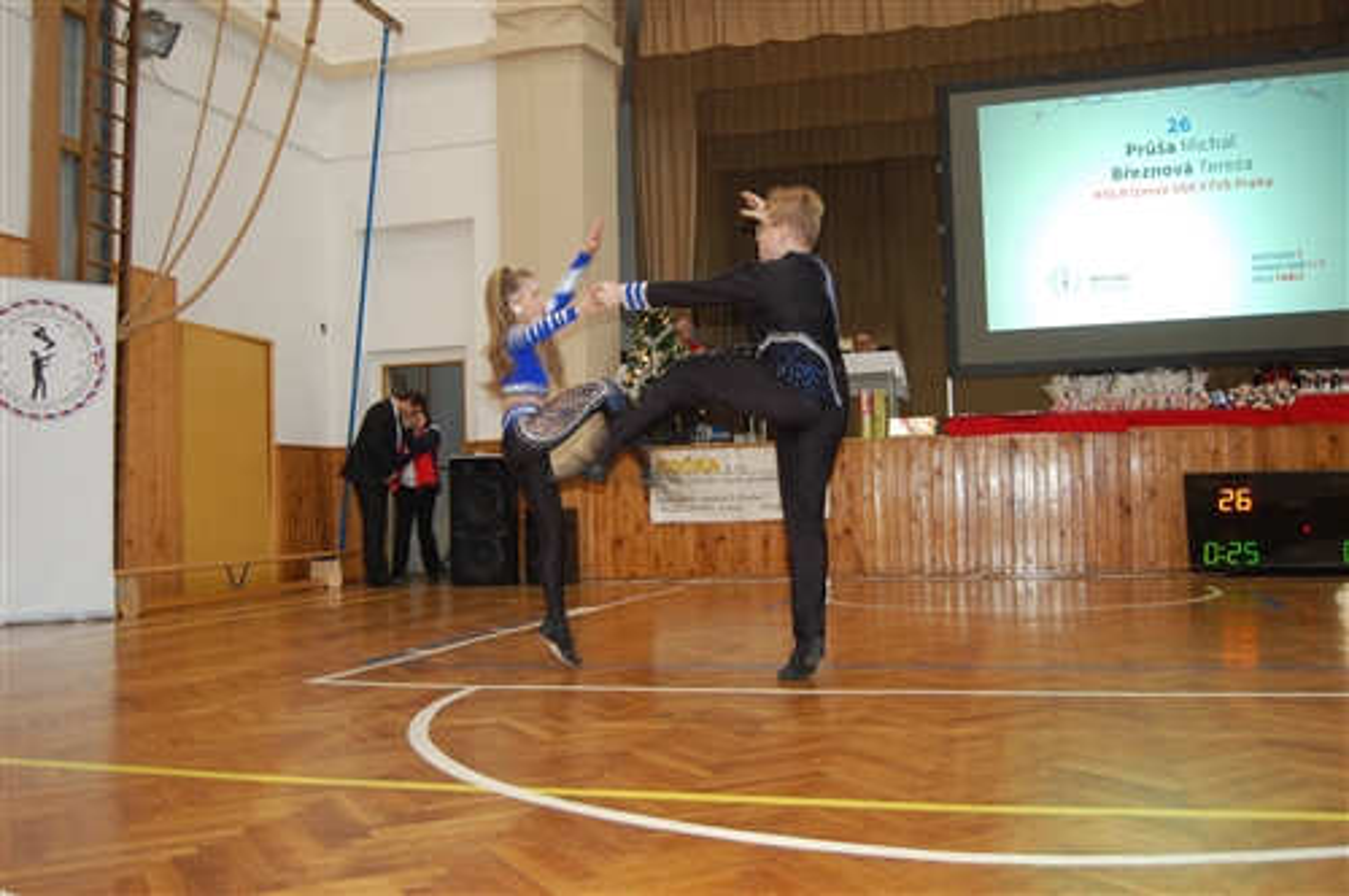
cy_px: 448
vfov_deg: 39.9
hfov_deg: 57.3
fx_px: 1235
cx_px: 674
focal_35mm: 33
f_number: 3.8
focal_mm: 22
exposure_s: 1/60
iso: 400
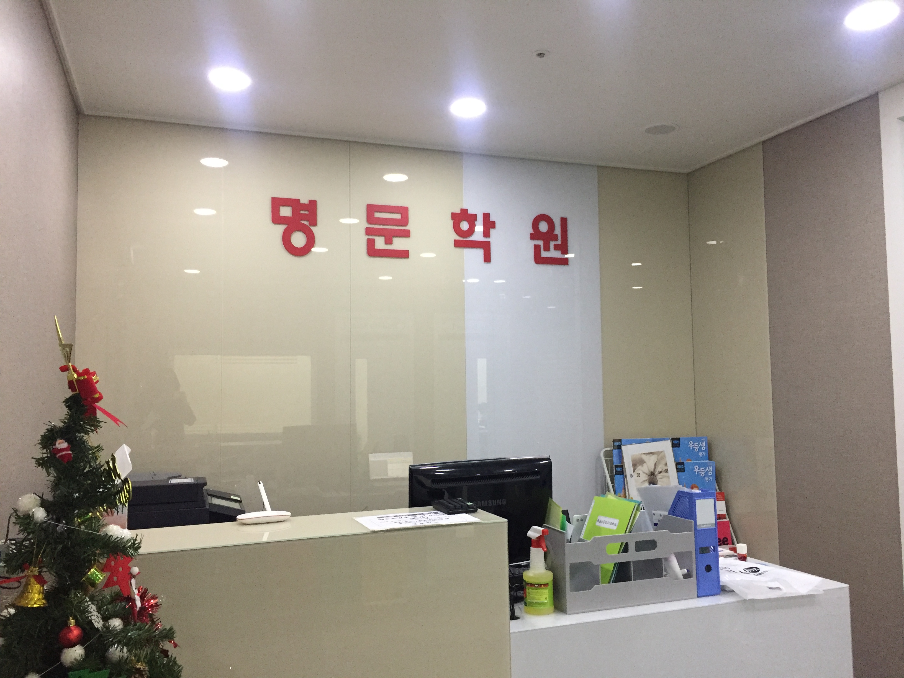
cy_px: 339
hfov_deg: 61.7
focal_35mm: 29
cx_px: 452
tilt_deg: +2.6
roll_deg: +0.4
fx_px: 757
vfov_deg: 48.2
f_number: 2.2
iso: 200
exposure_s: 1/30
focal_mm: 4.15
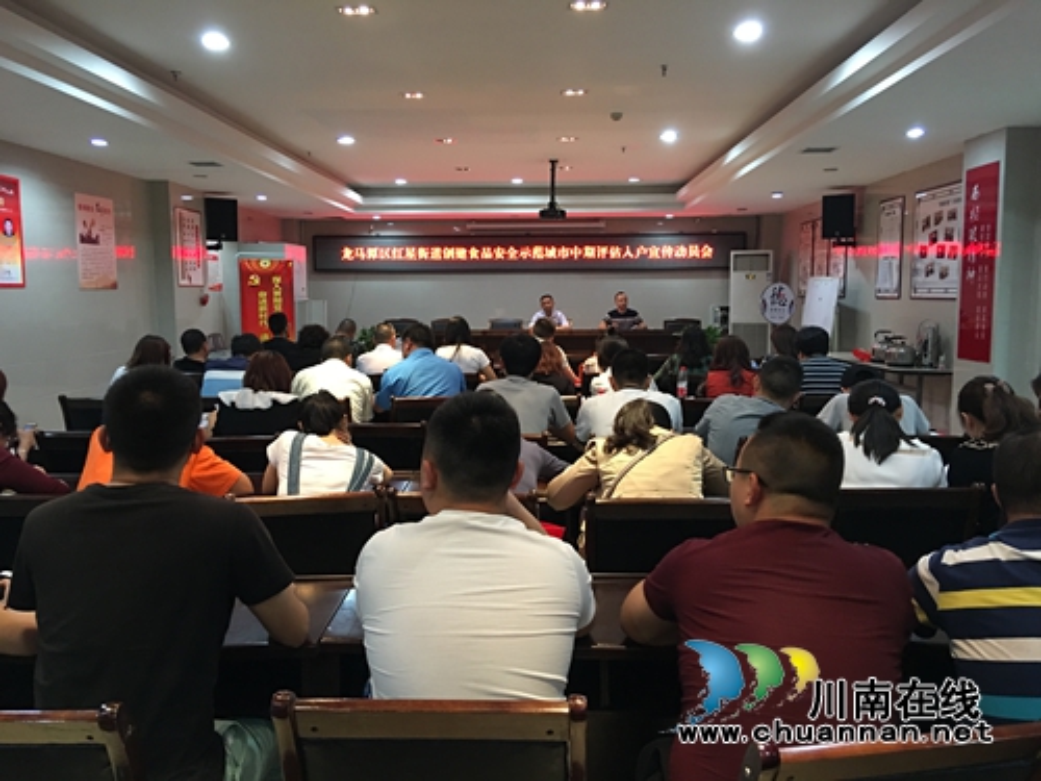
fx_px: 872
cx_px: 520
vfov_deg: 48.2
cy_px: 390
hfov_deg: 61.7
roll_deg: +0.3
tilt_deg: -4.8
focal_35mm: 29
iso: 80
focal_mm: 4.15
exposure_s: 1/10
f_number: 2.2
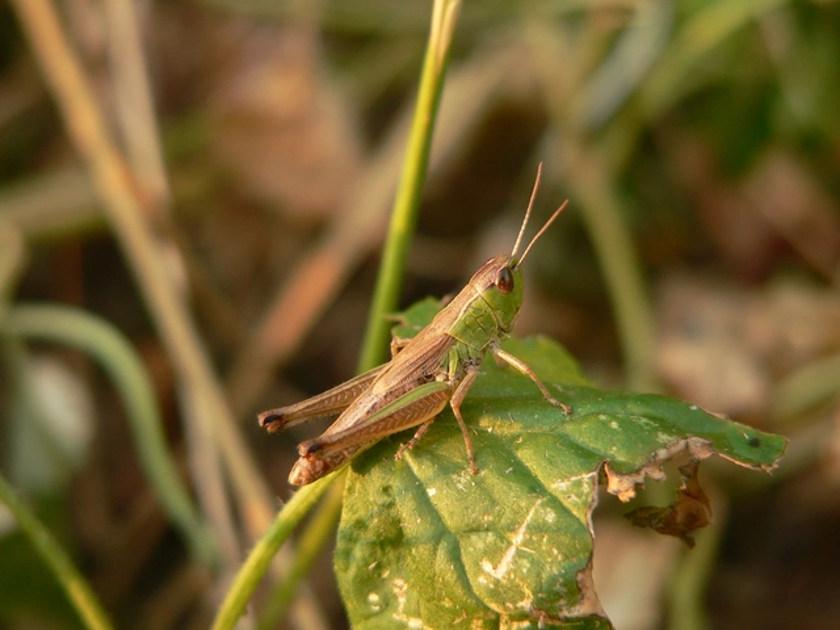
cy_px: 315
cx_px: 420
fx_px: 2451
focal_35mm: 101
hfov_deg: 19.4
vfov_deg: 14.6
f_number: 2.8
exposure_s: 1/50
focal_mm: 16.7
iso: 100
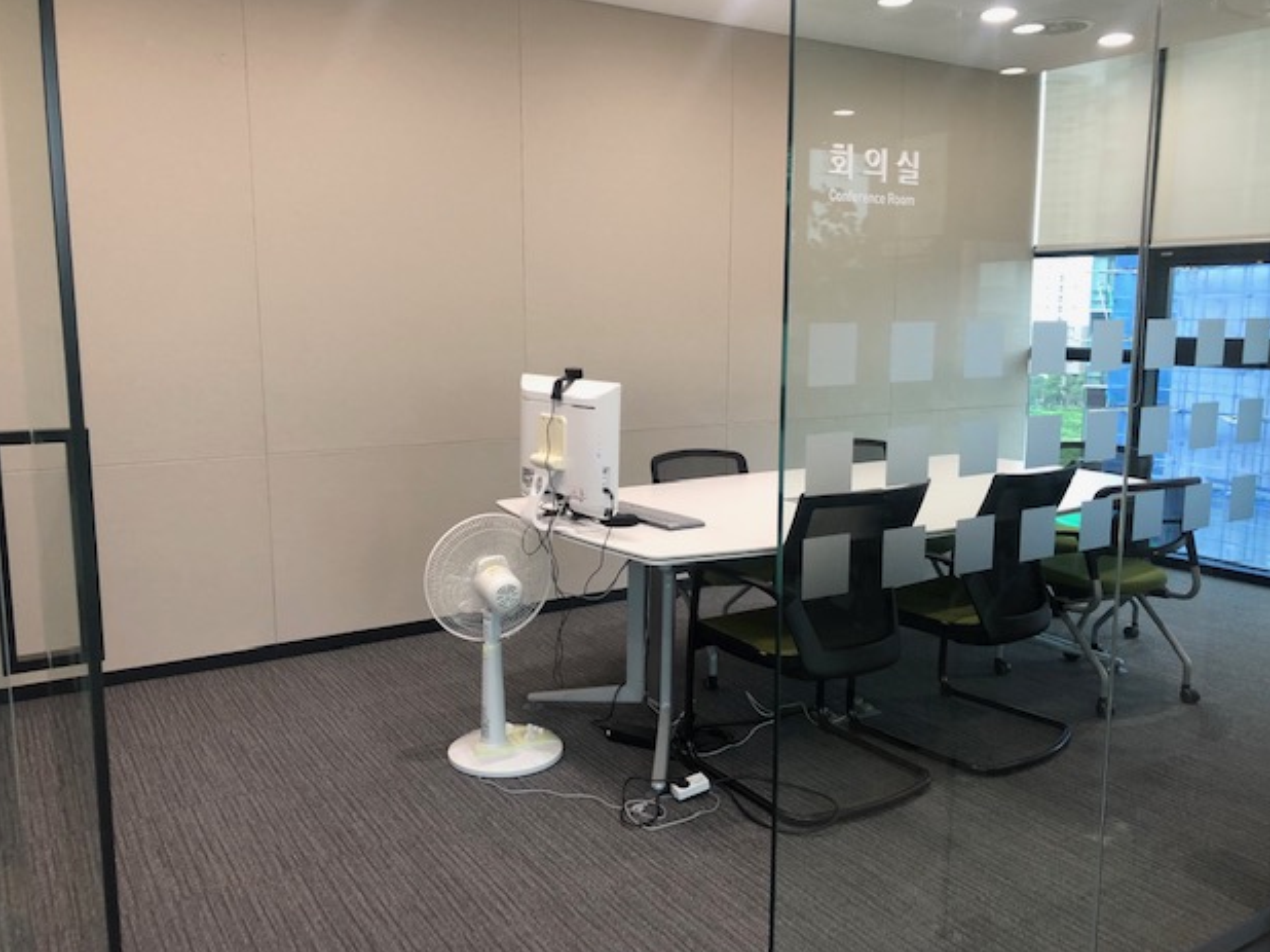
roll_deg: -0.5
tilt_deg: -6.5
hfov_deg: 61.7
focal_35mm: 29
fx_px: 1064
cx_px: 651
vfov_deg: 48.2
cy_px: 481
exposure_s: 1/30
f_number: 1.8
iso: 25
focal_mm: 4
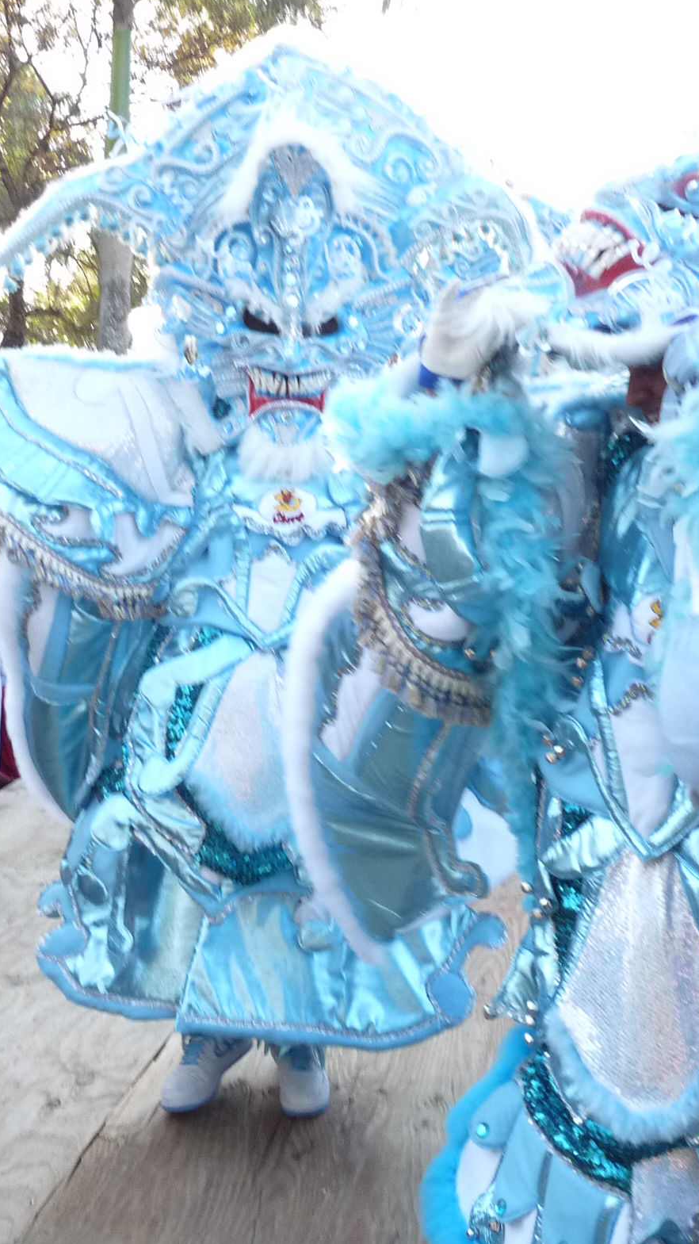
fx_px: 1582
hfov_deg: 24.9
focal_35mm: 48
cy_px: 600
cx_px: 363
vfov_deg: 42.9
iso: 250
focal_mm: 4.8
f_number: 2.8
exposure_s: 1/250
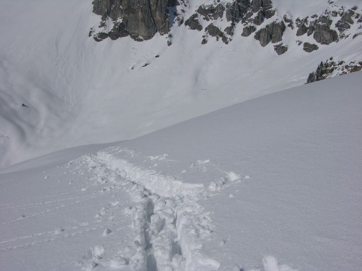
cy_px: 136
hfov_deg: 52.6
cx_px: 181
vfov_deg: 40.7
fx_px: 366
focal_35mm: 35
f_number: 8
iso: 50
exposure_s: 1/1000
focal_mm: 8.9
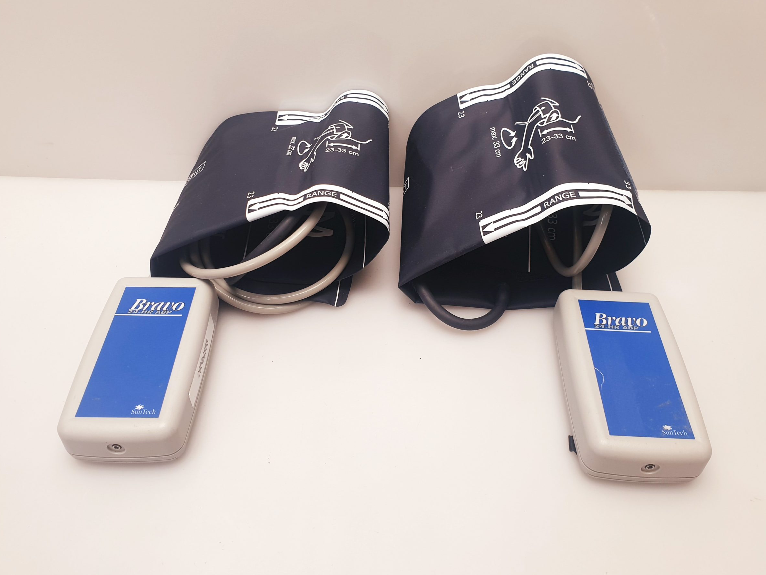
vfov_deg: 49.7
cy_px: 298
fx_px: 620
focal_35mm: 28
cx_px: 377
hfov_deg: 63.4
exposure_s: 1/50
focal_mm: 4.3
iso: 64
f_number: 2.4
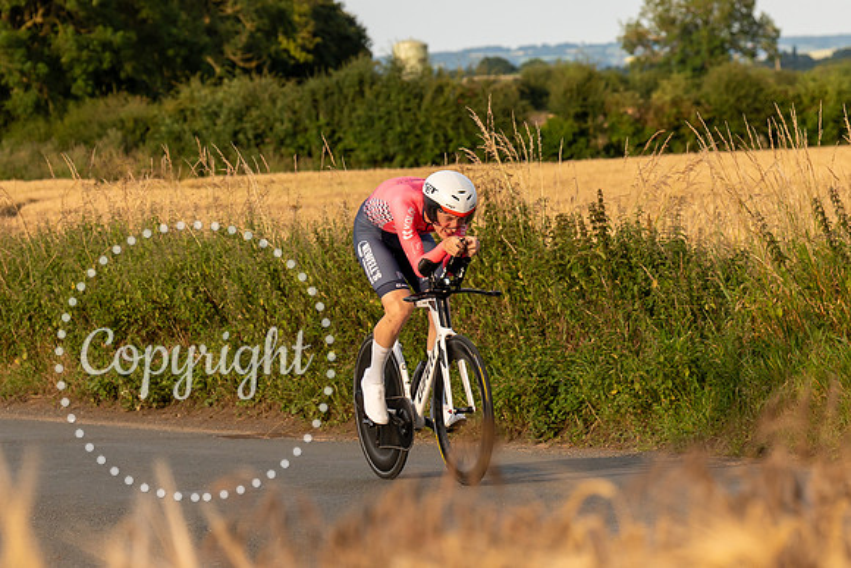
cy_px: 230
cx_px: 369
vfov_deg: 6.1
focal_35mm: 224
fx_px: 5303
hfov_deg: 9.2
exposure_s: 1/800
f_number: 4.5
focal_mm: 108
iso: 160
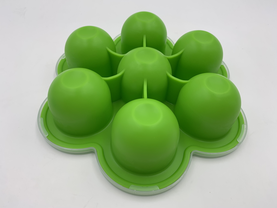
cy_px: 104
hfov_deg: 67.3
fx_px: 208
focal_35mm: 26
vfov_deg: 53.1
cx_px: 138
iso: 25
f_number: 1.8
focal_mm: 4.25
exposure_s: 1/291
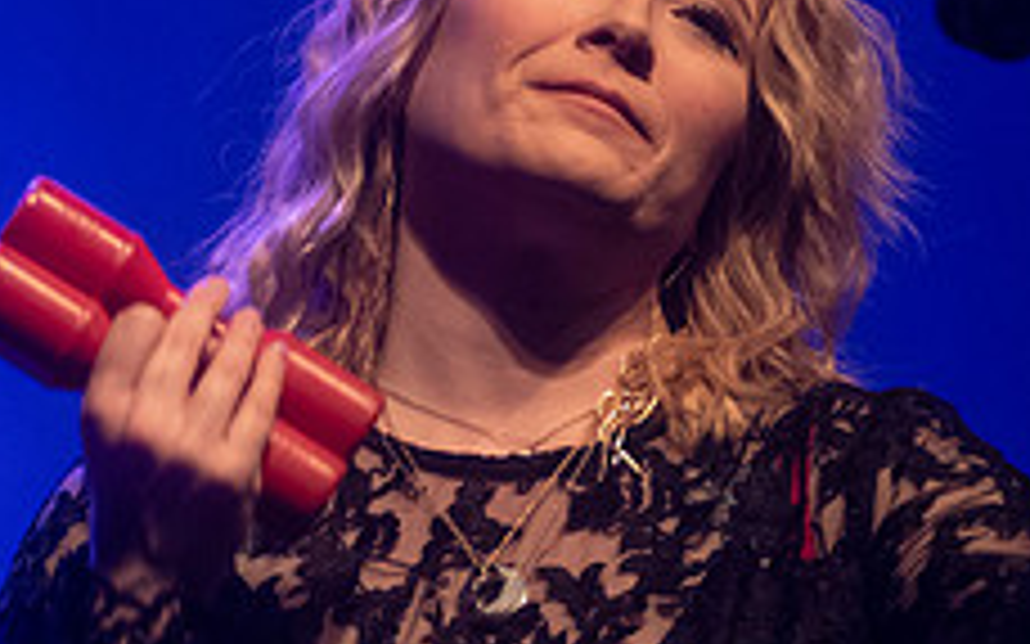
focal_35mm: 361
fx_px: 10131
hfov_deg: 5.8
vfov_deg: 3.6
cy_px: 228
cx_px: 412
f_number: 3.2
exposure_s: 1/160
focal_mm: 125
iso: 2500
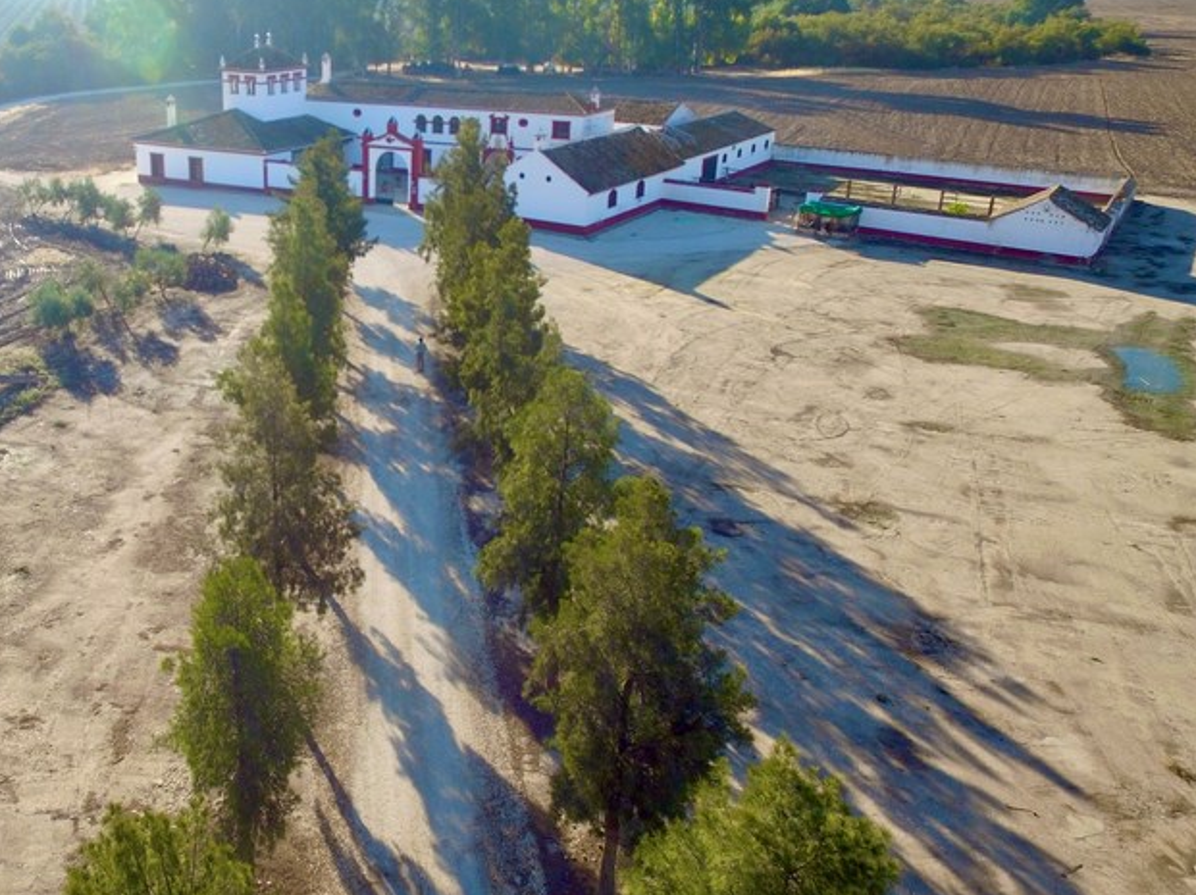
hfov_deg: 53.5
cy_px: 356
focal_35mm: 33
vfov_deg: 42.7
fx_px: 1140
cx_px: 337
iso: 100
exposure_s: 1/352
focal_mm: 3.61
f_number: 2.8
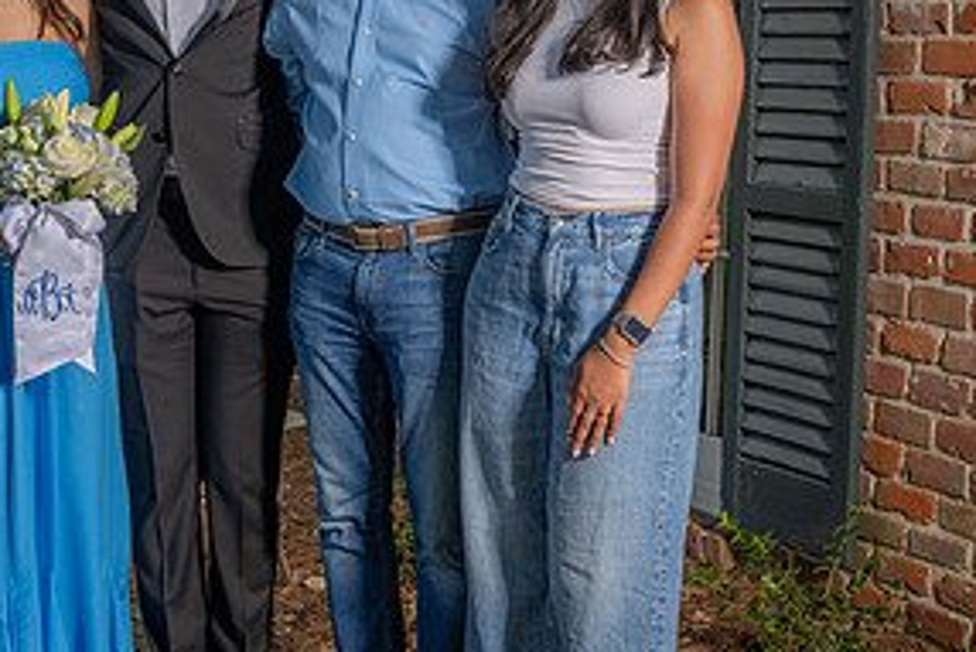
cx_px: 314
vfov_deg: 17.3
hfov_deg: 25.5
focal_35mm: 79
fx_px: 2143
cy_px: 292
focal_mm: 39
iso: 100
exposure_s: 1/160
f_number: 5
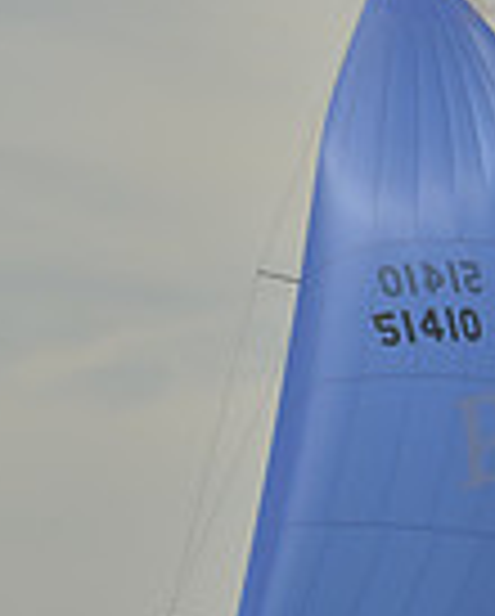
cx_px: 223
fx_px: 5080
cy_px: 202
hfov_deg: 5.6
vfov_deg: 6.9
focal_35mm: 278
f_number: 9
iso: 280
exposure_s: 1/1250
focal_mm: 70
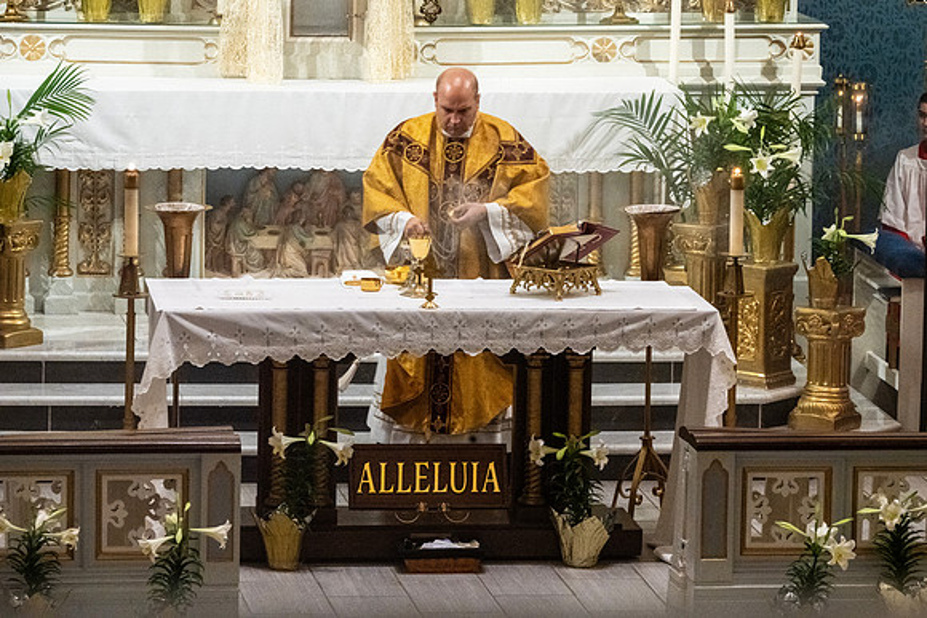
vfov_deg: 6.2
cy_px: 289
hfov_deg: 9.3
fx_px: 5686
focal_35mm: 221
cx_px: 505
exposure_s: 1/60
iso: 5000
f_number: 14
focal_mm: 200
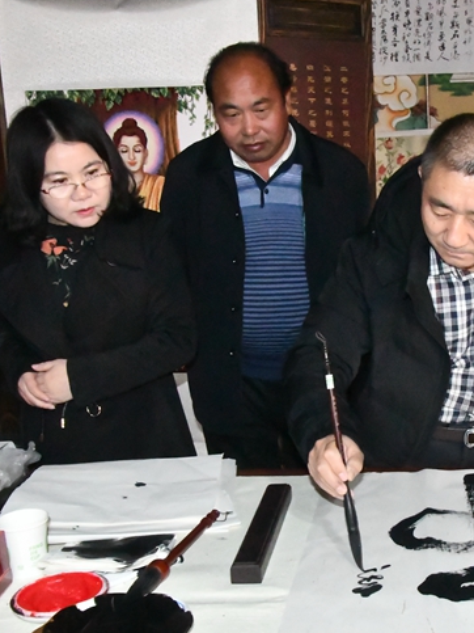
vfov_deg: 43.8
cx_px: 405
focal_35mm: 43
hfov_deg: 32.3
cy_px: 337
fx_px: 785
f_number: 11
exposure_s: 1/60
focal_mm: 18
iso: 25600
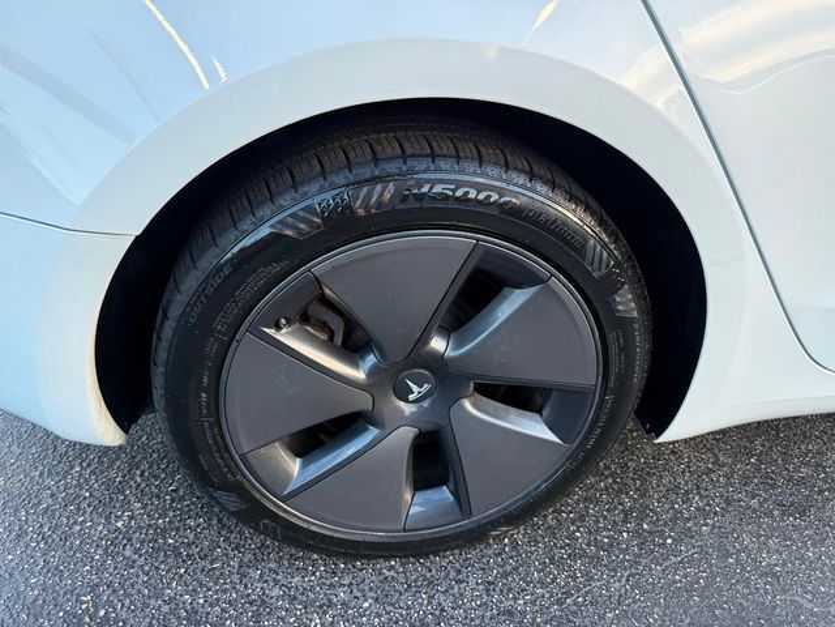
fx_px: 579
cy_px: 314
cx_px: 418
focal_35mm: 24
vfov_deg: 56.8
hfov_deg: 71.6
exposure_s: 1/298
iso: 100
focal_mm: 6.76
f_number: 1.78
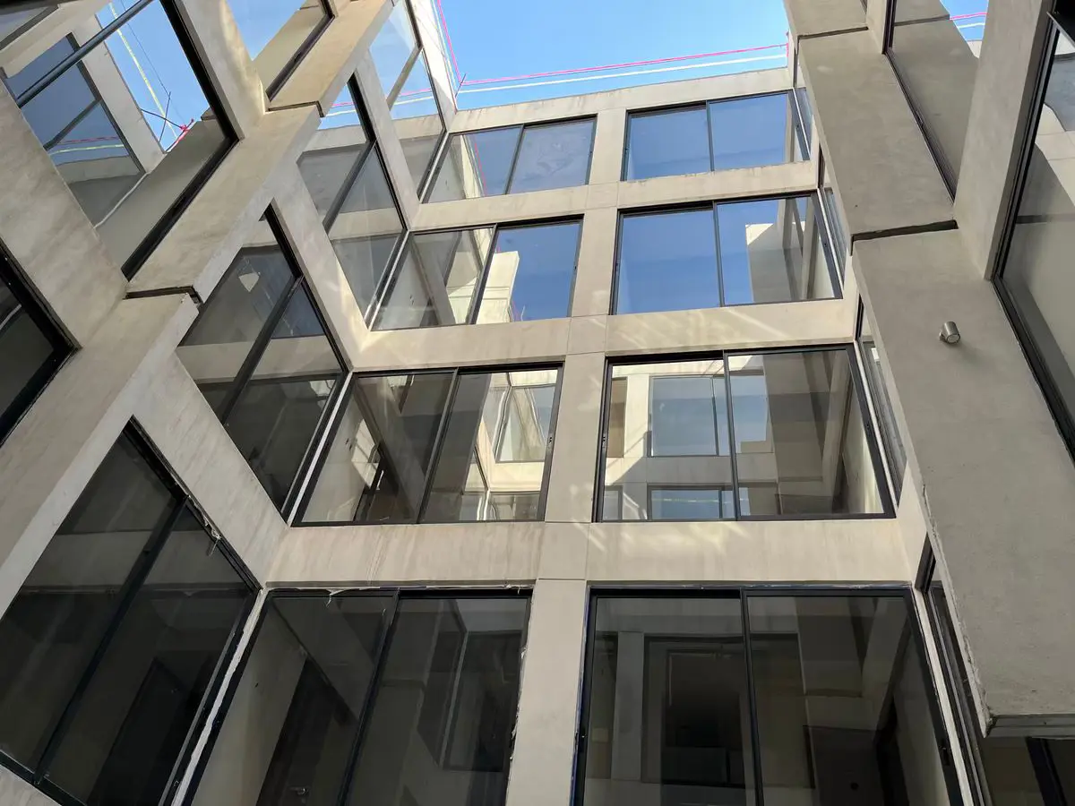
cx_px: 538
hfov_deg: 67.3
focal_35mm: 26
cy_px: 403
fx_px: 807
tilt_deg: +44.0
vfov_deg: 53.1
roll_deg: -8.1
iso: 50
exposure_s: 1/297
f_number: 1.6
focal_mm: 5.1
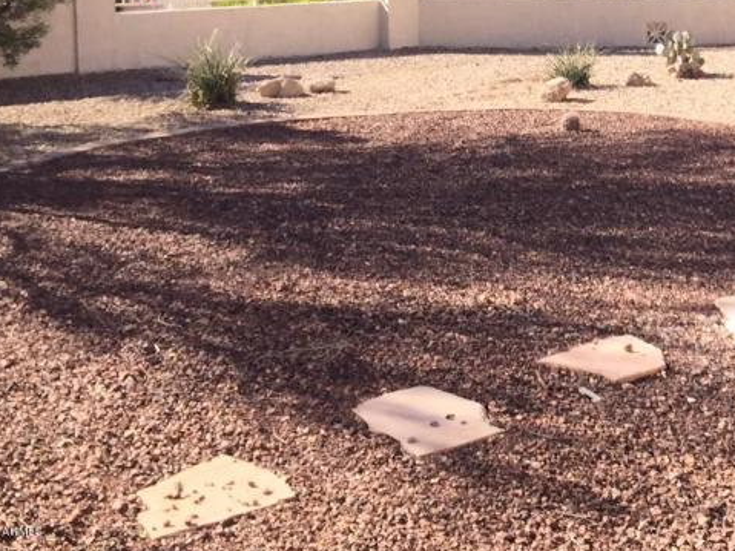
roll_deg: +0.2
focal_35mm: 62
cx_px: 752
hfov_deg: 29.0
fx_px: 1316
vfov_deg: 22.6
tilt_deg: -2.7
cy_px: -18
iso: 32
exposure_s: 1/807
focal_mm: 4.15
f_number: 2.2
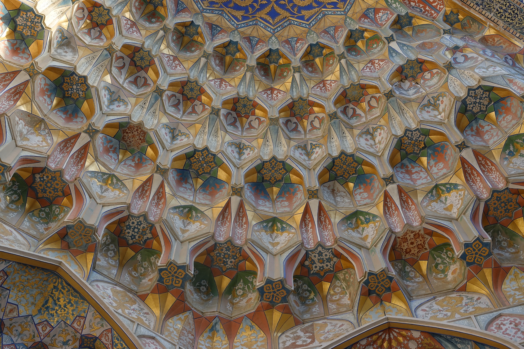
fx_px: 844
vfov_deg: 23.4
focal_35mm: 58
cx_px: 262
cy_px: 174
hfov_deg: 34.5
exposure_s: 1/250
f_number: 4
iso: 160
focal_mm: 21.32
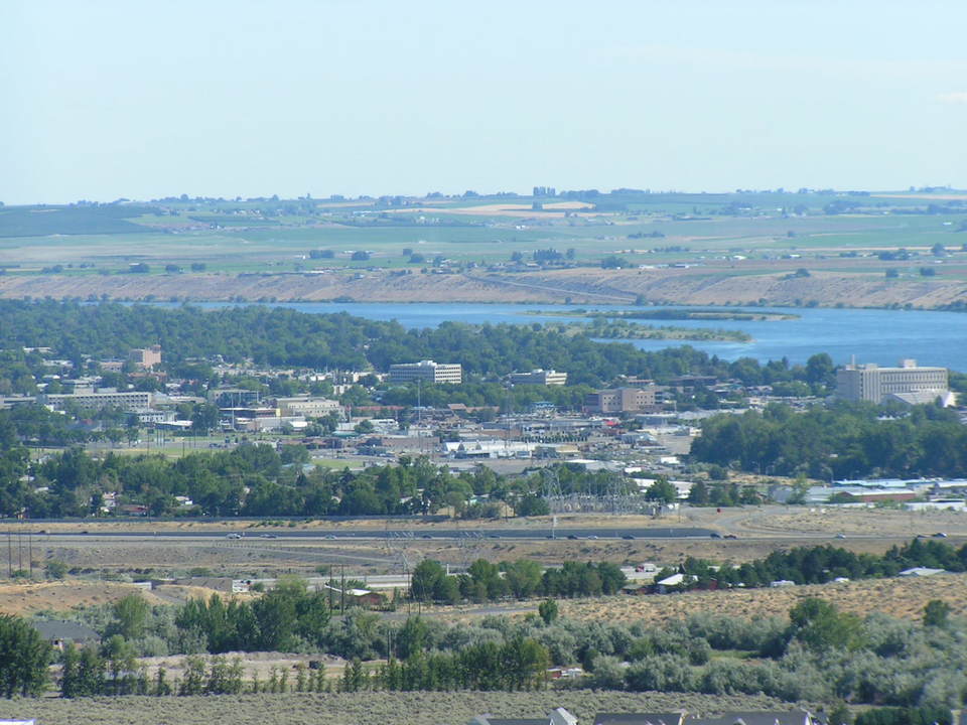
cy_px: 362
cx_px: 484
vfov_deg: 6.3
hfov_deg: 8.4
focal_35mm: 236
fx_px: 6593
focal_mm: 36.1
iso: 50
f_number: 5.6
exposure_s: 1/400
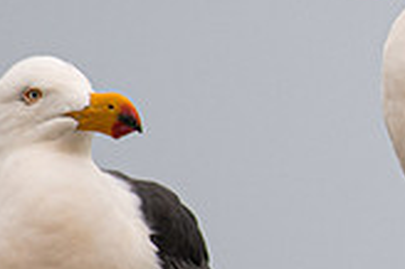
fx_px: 41808
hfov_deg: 0.6
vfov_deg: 0.4
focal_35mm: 3720
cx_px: 686
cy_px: 98
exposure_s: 1/160
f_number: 5.6
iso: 200
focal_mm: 500
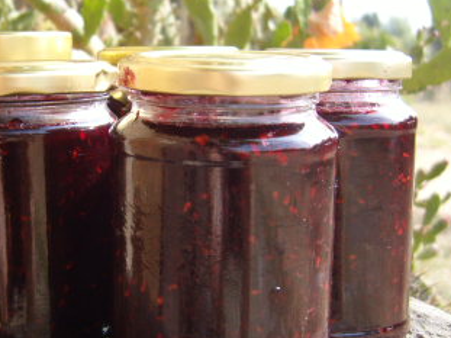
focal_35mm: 72
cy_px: 215
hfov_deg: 26.8
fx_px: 938
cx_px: 125
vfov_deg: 20.4
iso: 80
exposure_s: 1/350
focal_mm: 7.4
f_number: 2.8
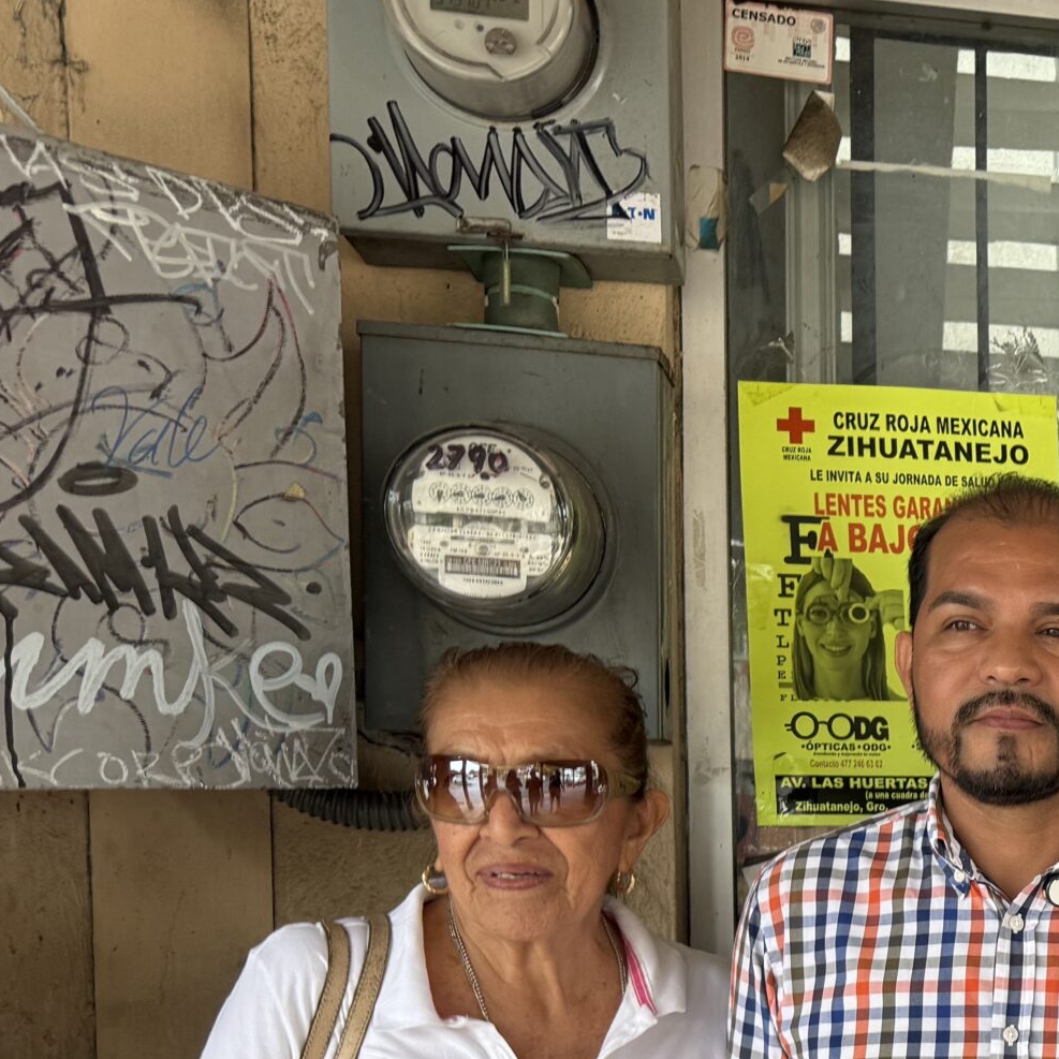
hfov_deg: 26.7
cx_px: 1345
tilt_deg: -0.4
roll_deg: +0.2
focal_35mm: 55
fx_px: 1904
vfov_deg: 29.4
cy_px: 1017
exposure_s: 1/121
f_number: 1.78
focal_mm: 6.76
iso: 100
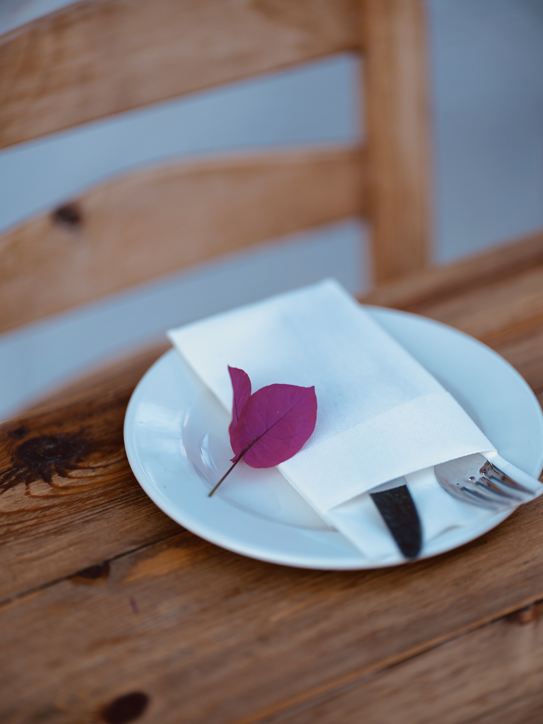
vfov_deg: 18.4
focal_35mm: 107
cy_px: 362
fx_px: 2238
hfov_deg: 13.8
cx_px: 272
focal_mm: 135
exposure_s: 1/200
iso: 100
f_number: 2
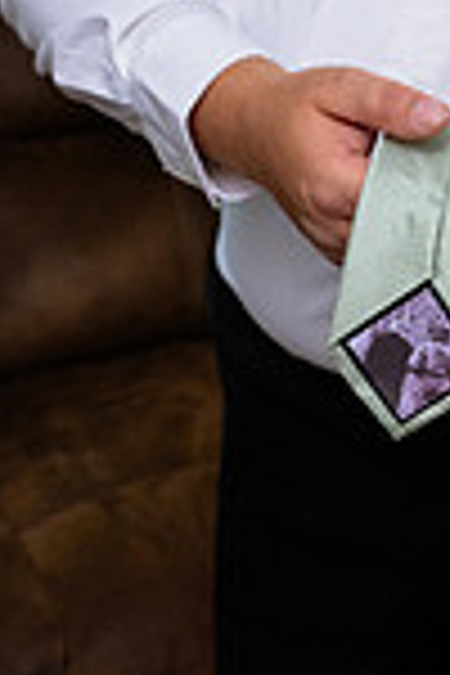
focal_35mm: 108
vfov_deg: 17.6
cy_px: -234
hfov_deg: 12.4
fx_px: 2025
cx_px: 522
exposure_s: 1/250
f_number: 3.5
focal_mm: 24
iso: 800
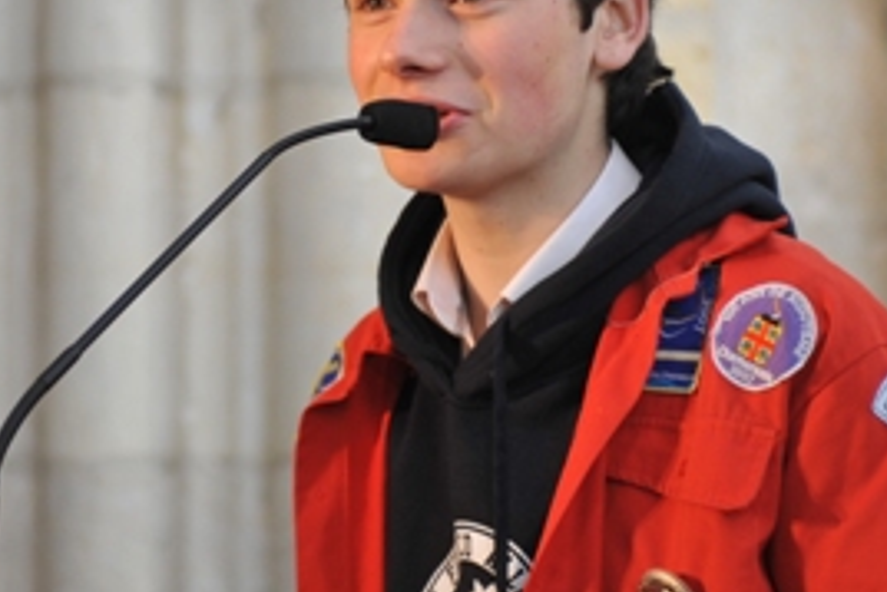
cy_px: 152
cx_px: 371
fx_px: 4117
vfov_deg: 8.2
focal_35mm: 167
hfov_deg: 12.3
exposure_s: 1/320
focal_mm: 70
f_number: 3.2
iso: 800
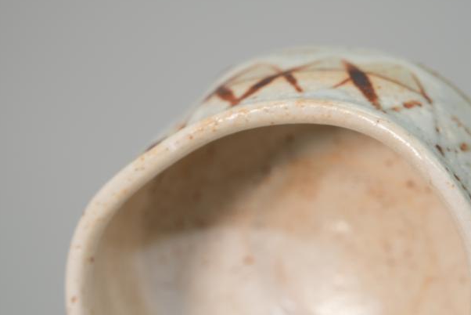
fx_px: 2474
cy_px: 222
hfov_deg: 10.9
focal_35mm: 189
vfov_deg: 7.3
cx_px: 281
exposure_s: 1/125
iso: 640
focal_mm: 105
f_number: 4
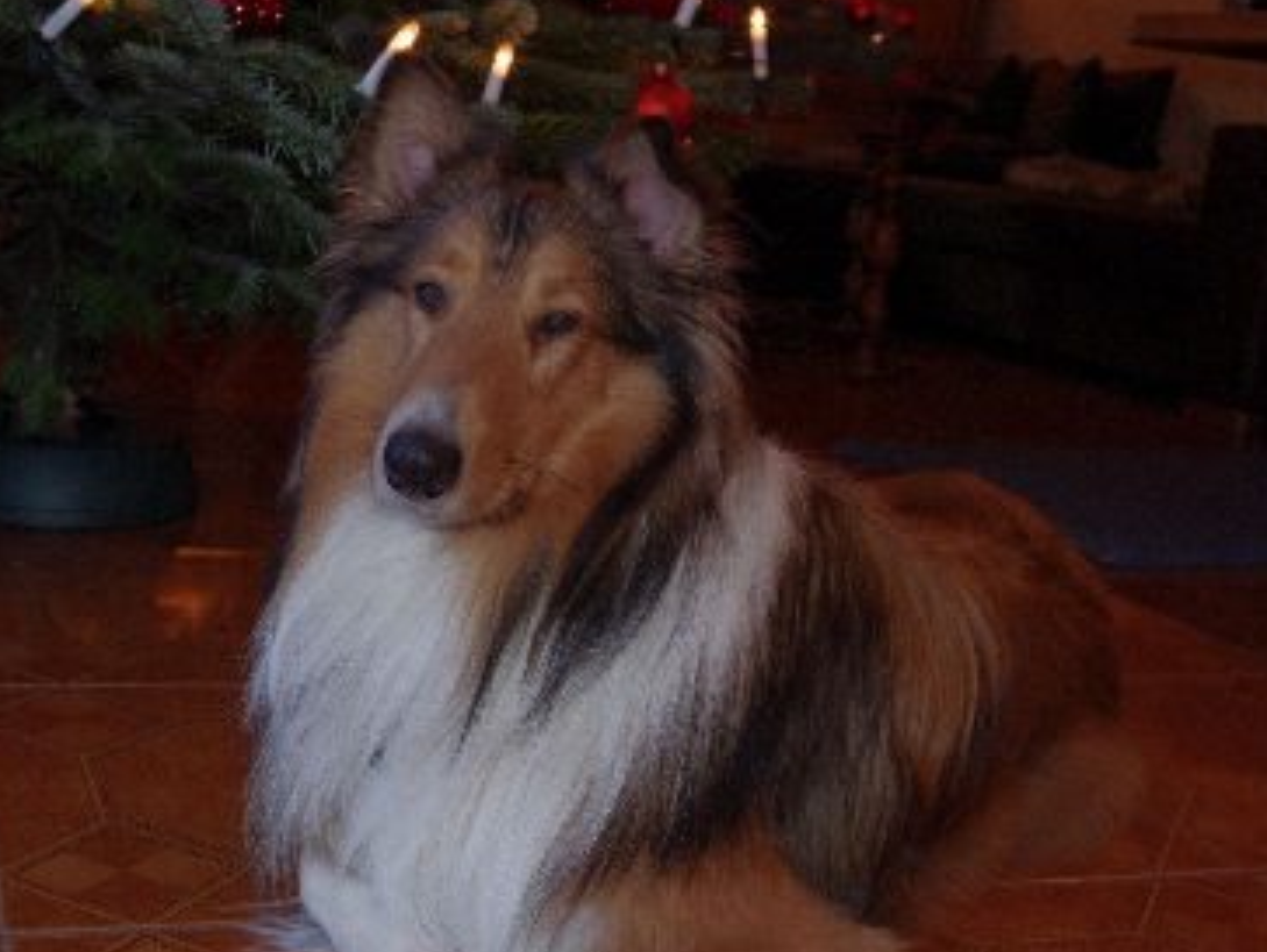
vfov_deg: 29.2
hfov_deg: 38.1
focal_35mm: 50
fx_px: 1832
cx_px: 531
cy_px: 499
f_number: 5.6
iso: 1600
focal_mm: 28.13
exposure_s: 1/25
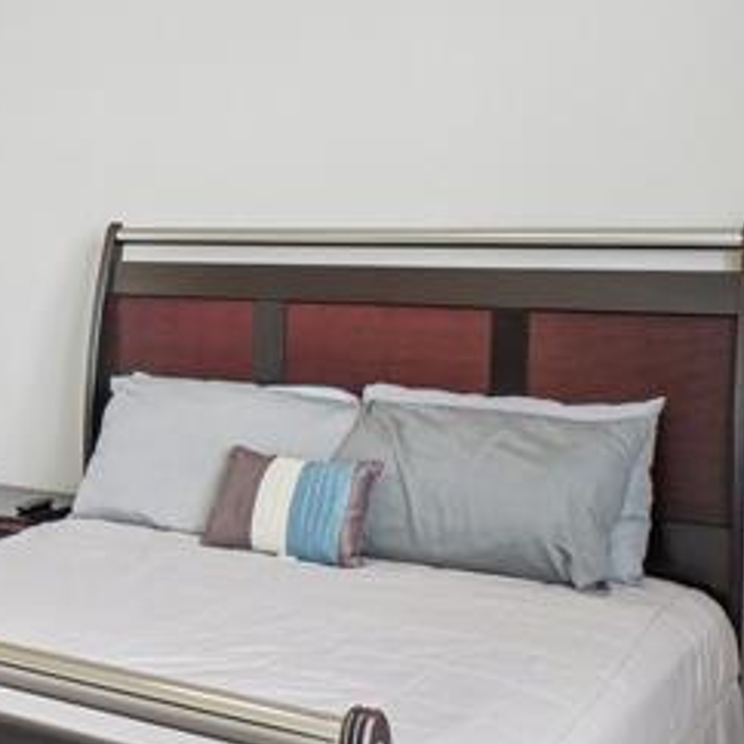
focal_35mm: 54
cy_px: 252
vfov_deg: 31.4
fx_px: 1313
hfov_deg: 27.2
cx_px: -191
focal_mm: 10
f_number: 10
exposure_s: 1/10
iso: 400
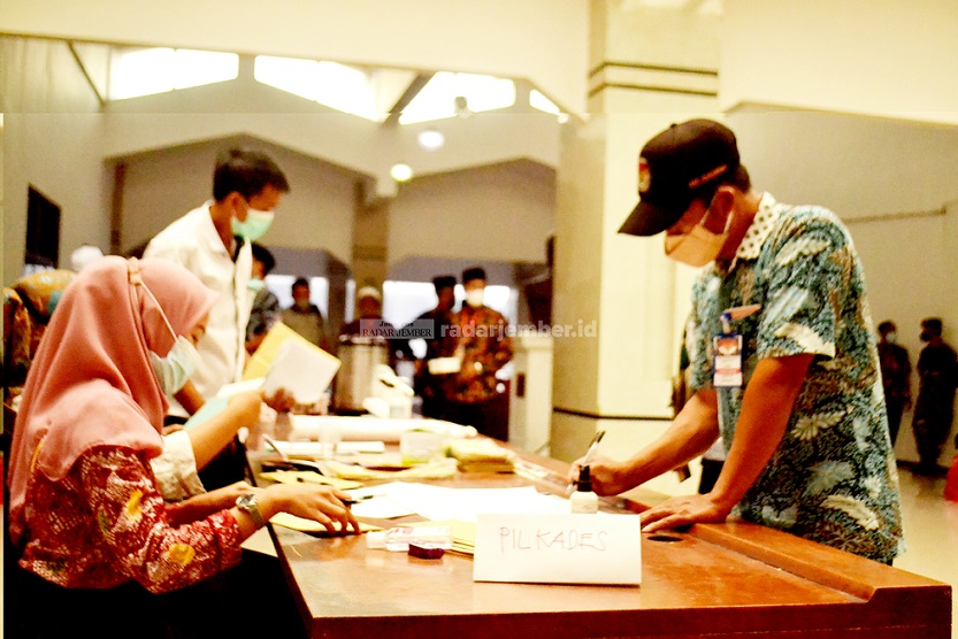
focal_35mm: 42
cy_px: 320
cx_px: 479
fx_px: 1118
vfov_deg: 31.9
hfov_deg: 46.4
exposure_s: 1/800
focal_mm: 28
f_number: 7.1
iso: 3200
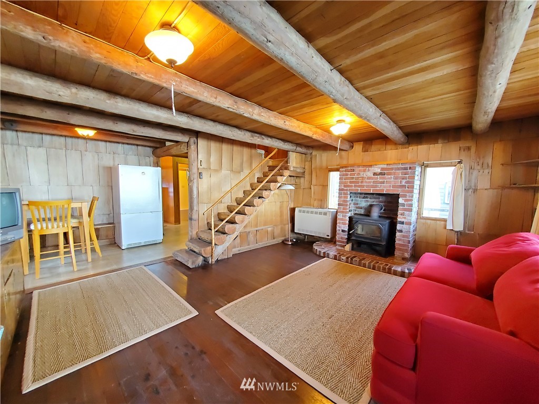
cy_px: 202
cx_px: 270
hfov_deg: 106.2
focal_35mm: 13
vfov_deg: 89.9
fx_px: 202
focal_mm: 1.8
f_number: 2.2
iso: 800
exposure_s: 1/24
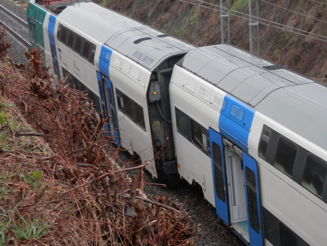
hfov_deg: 18.5
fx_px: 1001
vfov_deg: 14.0
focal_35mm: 106
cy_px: 123
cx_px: 164
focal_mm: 19
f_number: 5
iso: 320
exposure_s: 1/15
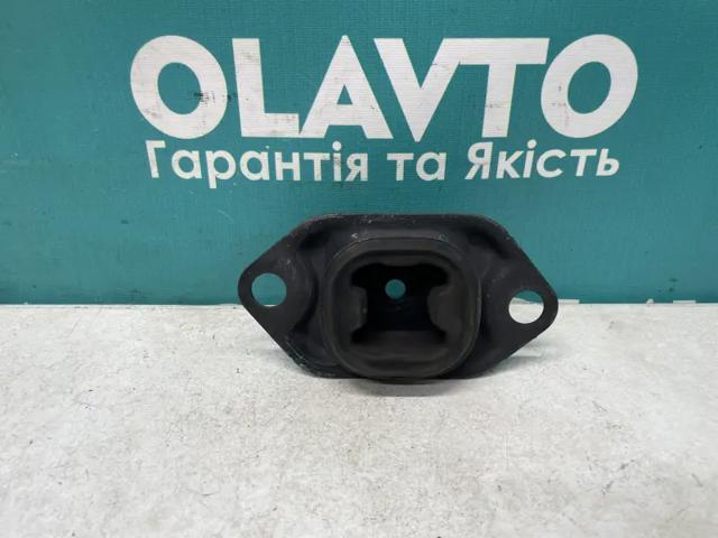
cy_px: 269
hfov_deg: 67.3
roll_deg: +2.0
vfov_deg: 53.1
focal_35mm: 26
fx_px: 539
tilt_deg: -28.0
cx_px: 359
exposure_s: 1/100
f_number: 1.6
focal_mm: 4.2
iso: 100
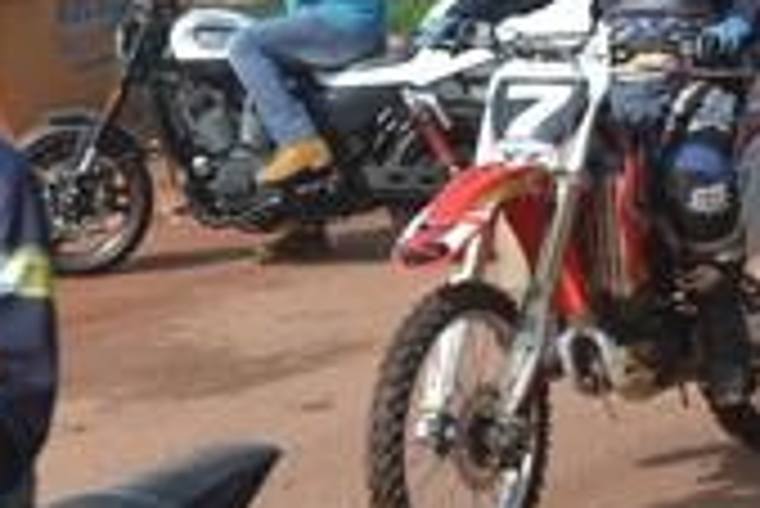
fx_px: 2704
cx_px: 270
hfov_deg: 16.0
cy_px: 157
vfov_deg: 10.7
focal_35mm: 128
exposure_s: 1/250
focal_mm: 32
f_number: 8
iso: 100
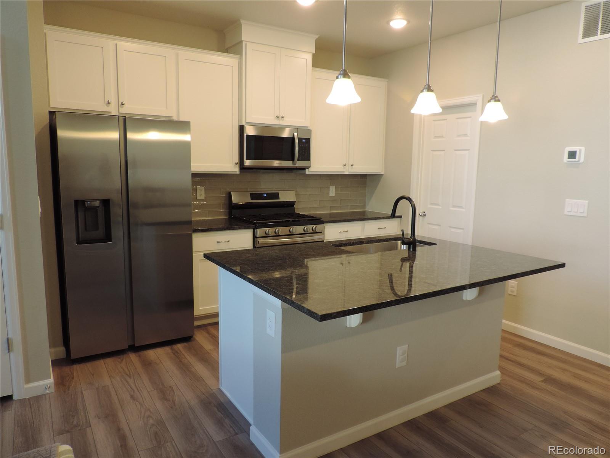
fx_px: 423
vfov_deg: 56.8
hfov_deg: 71.6
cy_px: 229
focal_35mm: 24
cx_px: 305
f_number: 3
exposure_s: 1/30
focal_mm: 4.3
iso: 200
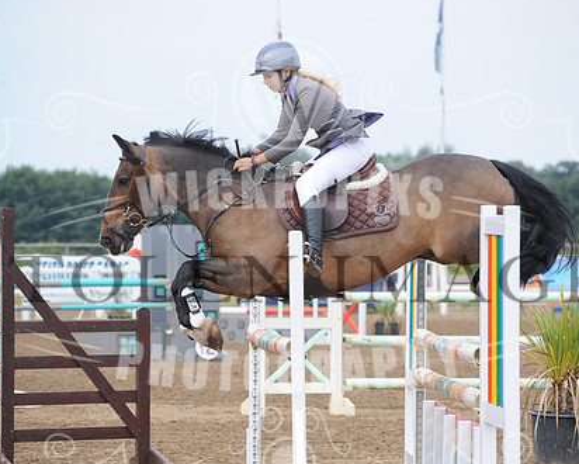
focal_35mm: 244
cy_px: 263
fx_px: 4183
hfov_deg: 7.9
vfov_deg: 6.3
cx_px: 290
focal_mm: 185
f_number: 5.6
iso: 1000
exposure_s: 1/1000
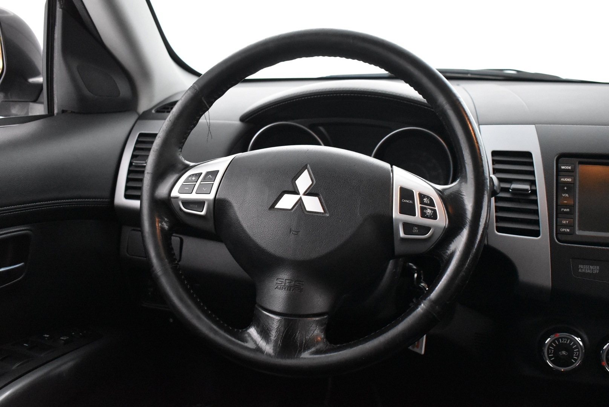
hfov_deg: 49.5
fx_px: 660
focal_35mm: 39
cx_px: 304
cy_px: 204
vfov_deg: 34.3
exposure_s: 1/40
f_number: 4
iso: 5000
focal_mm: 26
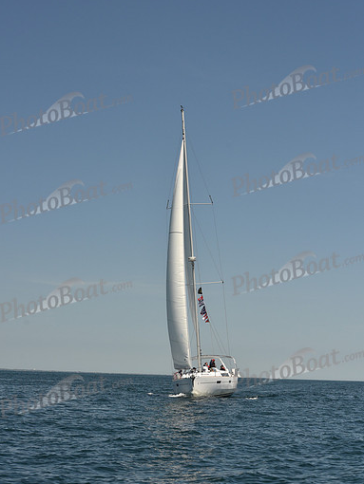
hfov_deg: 18.0
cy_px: 235
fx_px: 1149
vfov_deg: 23.8
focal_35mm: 82
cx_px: 182
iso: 250
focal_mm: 75
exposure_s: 1/800
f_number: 6.3
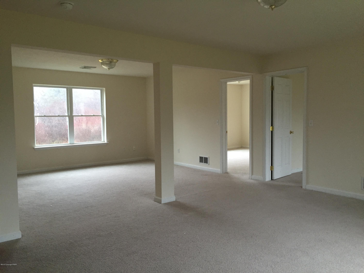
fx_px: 305
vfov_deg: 48.2
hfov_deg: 61.7
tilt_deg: -5.3
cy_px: 136
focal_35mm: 29
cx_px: 182
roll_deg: +0.6
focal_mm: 4.15
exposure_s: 1/30
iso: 125
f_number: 2.2
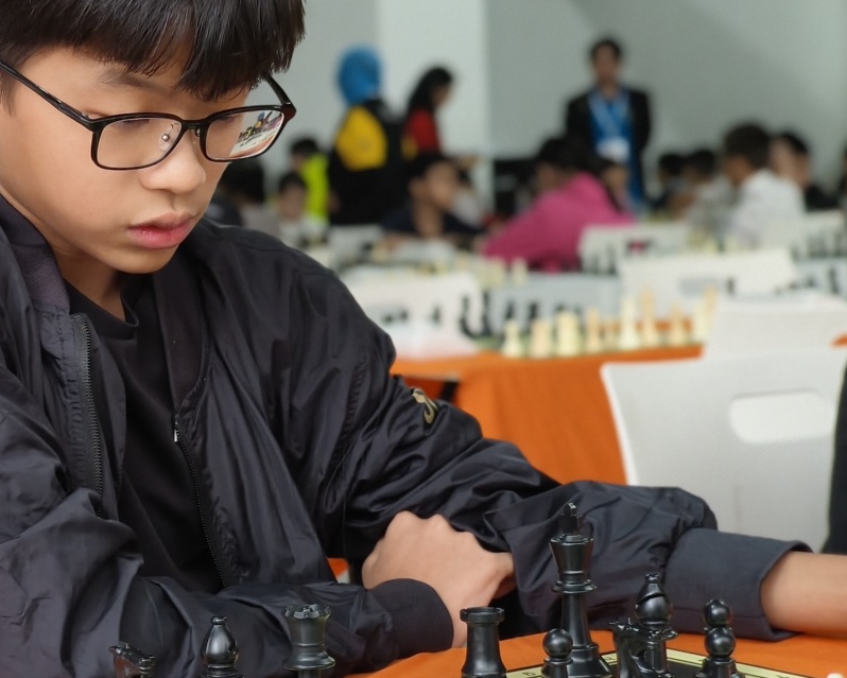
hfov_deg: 20.9
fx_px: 2257
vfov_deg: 17.1
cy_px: 329
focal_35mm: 90
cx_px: 103
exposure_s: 1/100
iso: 320
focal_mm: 7.1
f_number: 1.9
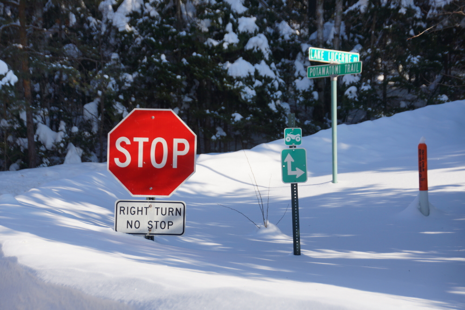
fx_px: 1356
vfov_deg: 13.0
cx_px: 232
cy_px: 155
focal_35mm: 105
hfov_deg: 19.5
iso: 100
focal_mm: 70
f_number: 5.6
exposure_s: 1/160
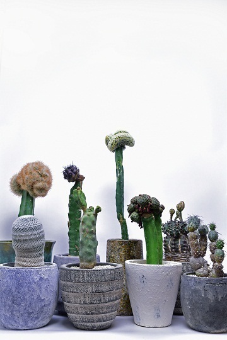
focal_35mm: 44
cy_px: 170
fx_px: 411
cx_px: 114
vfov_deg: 45.0
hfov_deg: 30.8
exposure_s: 1/2
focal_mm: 29
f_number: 8
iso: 100
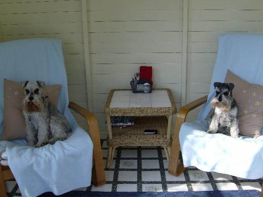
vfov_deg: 39.7
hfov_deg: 51.4
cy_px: 98
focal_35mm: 36
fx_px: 274
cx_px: 132
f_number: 4.7
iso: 100
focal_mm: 6
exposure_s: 1/262
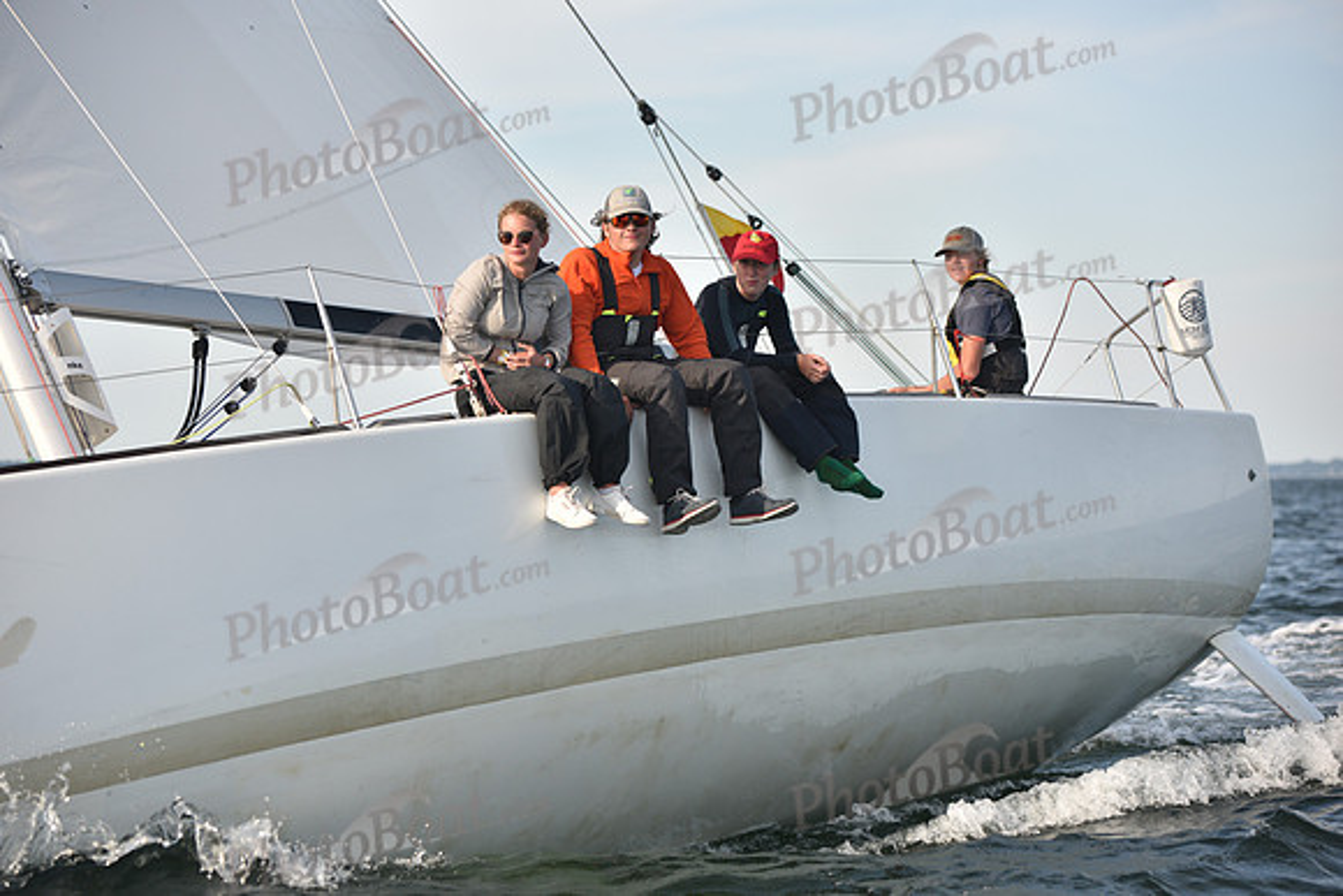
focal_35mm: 102
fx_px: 3806
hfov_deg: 20.0
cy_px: 448
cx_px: 672
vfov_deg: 13.4
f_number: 4
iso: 250
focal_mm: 102
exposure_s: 1/640
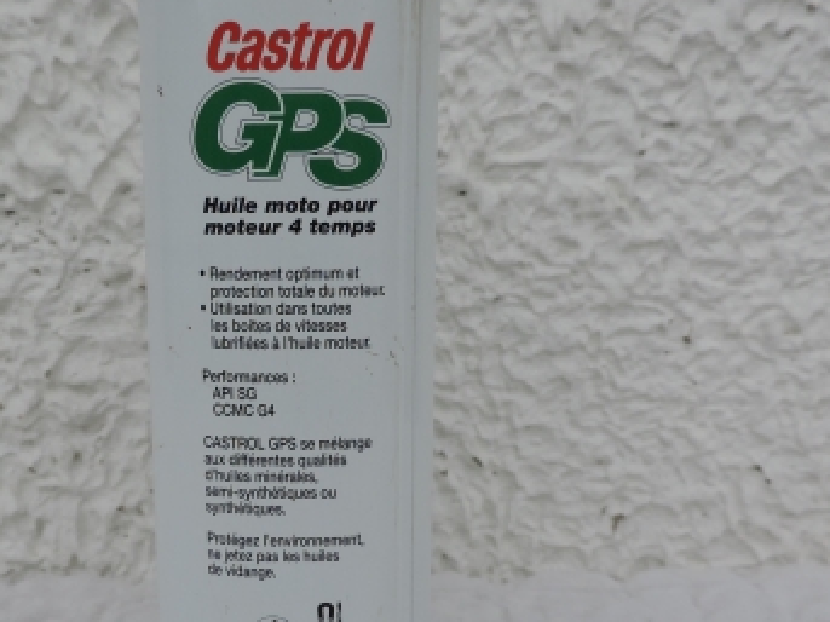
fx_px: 1007
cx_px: 290
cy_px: 392
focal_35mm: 42
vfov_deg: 34.1
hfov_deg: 44.3
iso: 80
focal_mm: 4.3
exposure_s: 1/640
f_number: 3
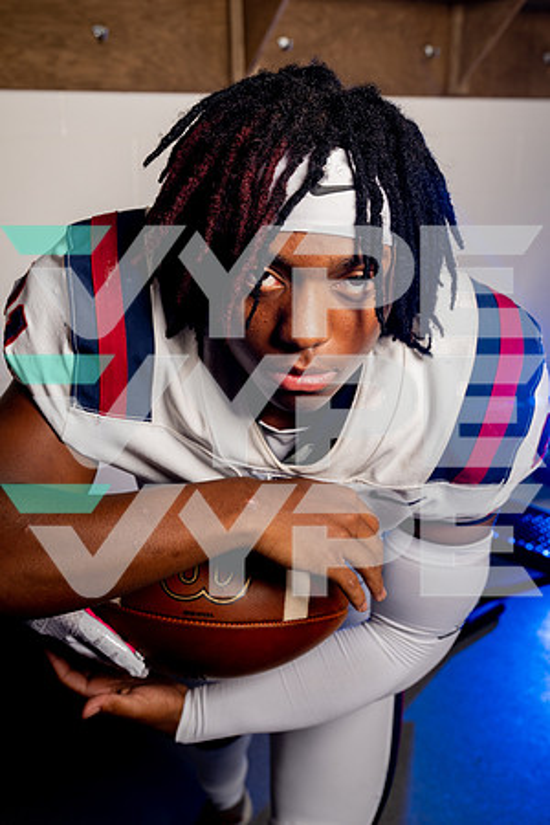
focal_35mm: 42
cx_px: 275
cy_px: 412
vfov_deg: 46.4
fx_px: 962
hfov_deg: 31.9
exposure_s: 1/250
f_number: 6.3
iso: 160
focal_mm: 42
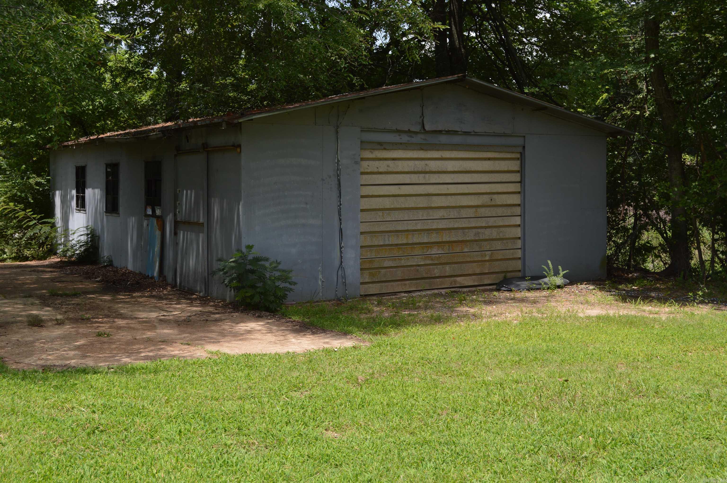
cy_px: 242
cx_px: 364
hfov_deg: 43.6
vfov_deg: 29.8
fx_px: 908
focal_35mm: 45
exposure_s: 1/200
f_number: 6.3
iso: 100
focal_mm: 30
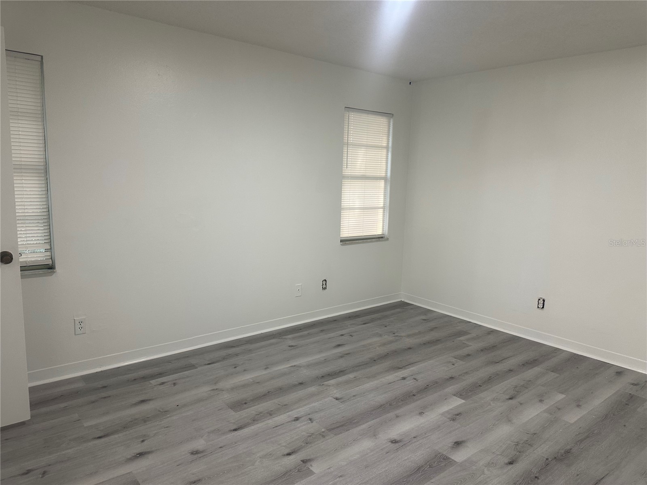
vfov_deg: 56.8
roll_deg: -0.8
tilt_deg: -9.3
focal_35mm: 24
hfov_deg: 71.6
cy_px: 242
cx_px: 324
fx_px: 449
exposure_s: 1/60
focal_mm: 6.86
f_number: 1.78
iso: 160
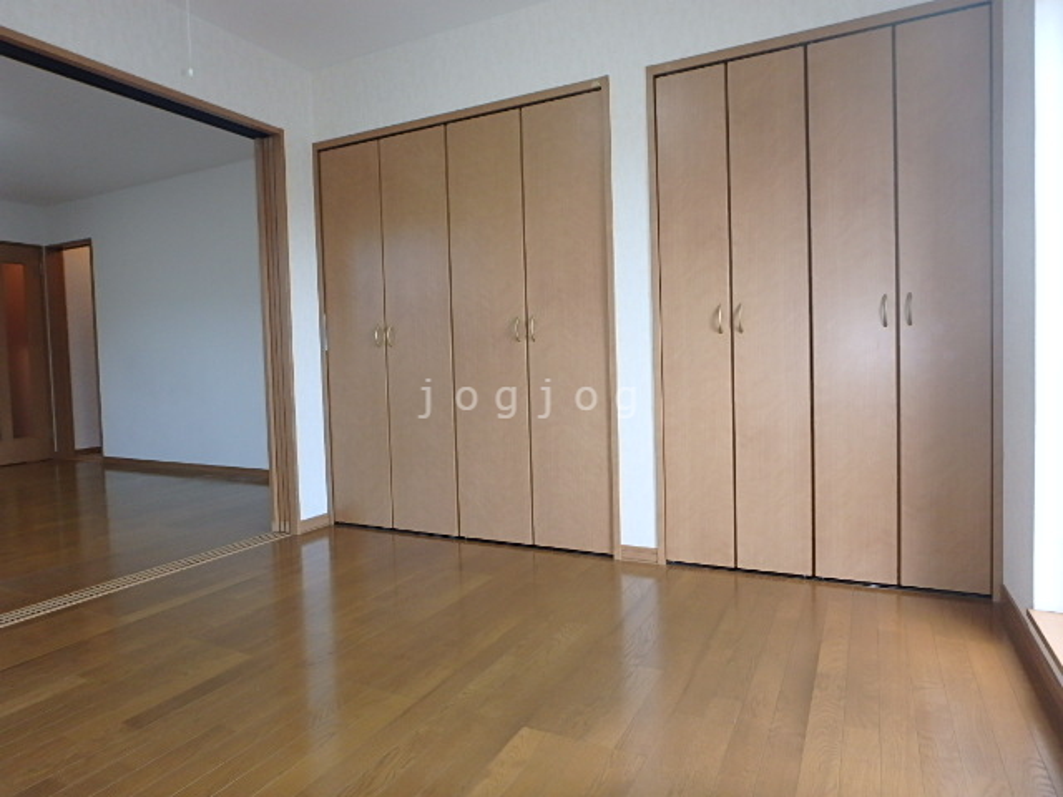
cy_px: 398
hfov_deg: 79.0
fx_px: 645
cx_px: 532
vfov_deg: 63.4
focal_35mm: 21
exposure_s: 1/50
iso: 200
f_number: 3.5
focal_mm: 3.7
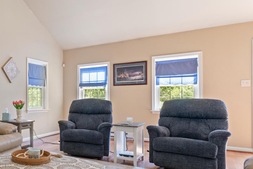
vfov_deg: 42.2
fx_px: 218
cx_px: 22
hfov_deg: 52.5
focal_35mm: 31
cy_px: 99
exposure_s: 1/8
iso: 320
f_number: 8
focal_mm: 16
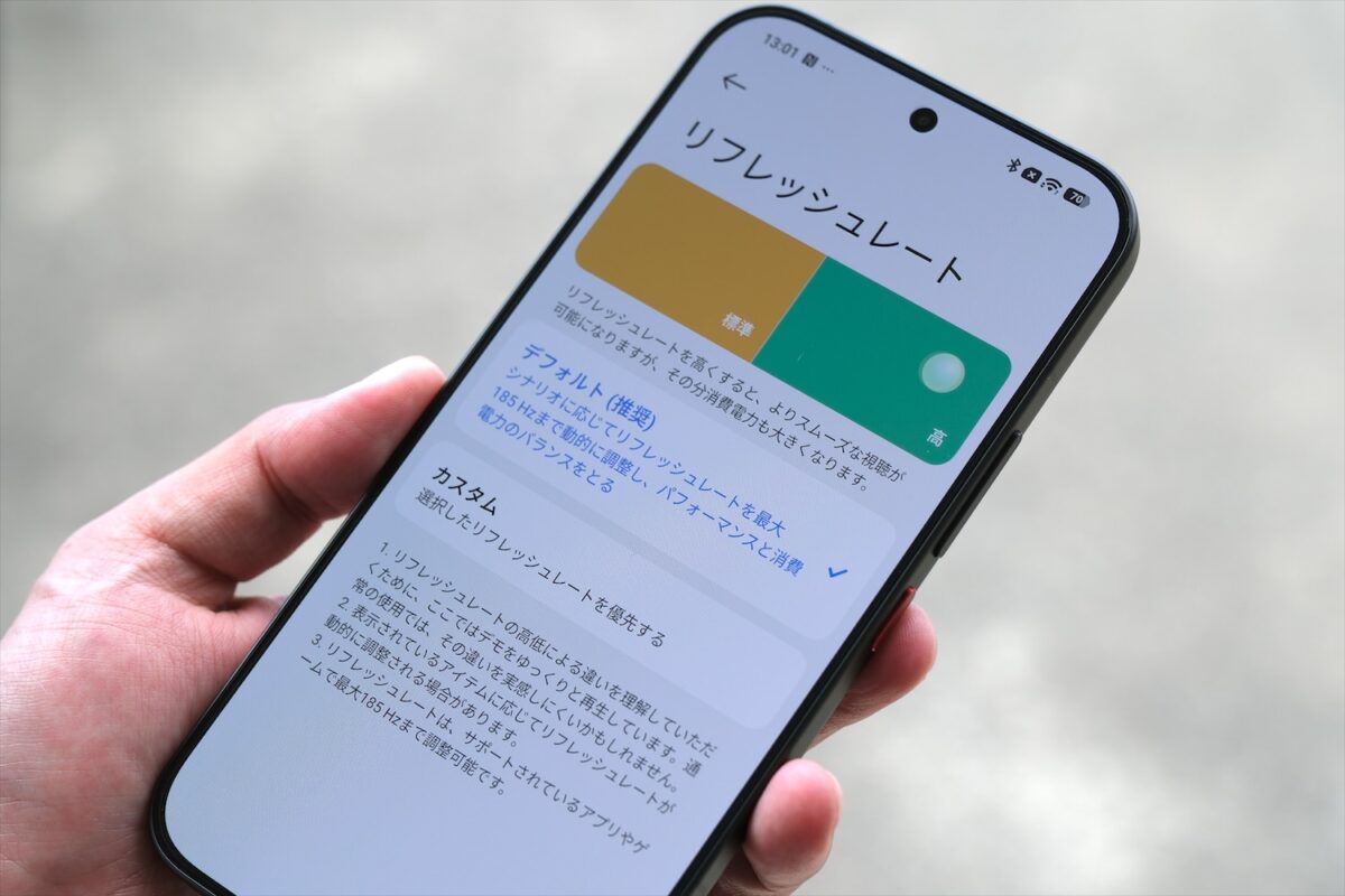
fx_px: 3101
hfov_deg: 24.5
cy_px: 448
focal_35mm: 83
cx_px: 672
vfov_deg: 16.5
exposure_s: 1/200
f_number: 5
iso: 160
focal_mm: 55
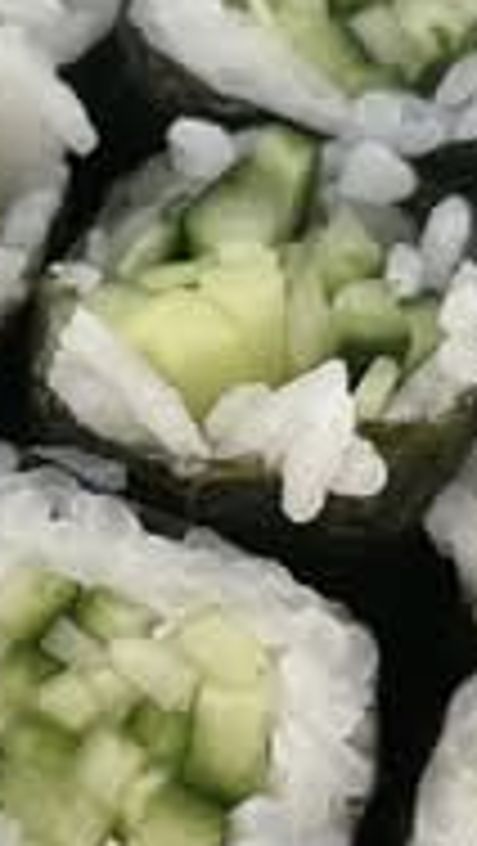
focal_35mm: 85
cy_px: 477
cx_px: 27
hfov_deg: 14.1
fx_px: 1908
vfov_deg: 25.0
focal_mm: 5.1
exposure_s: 1/60
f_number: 1.6
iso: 250
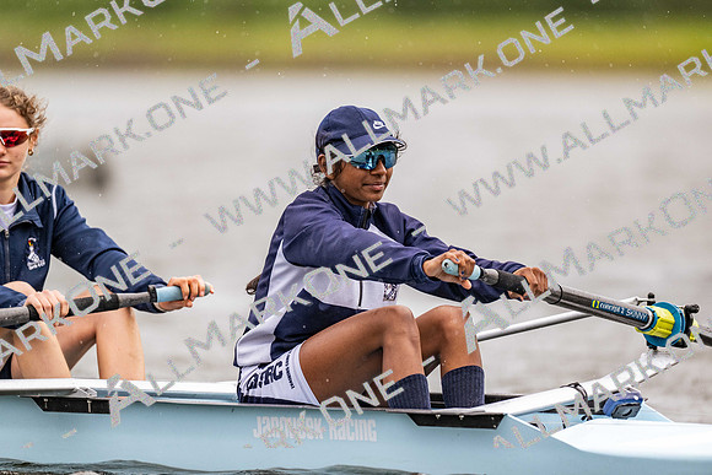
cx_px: 356
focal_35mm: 600
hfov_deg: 3.4
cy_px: 238
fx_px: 11869
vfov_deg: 2.3
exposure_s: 1/2500
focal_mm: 600
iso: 1000
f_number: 4
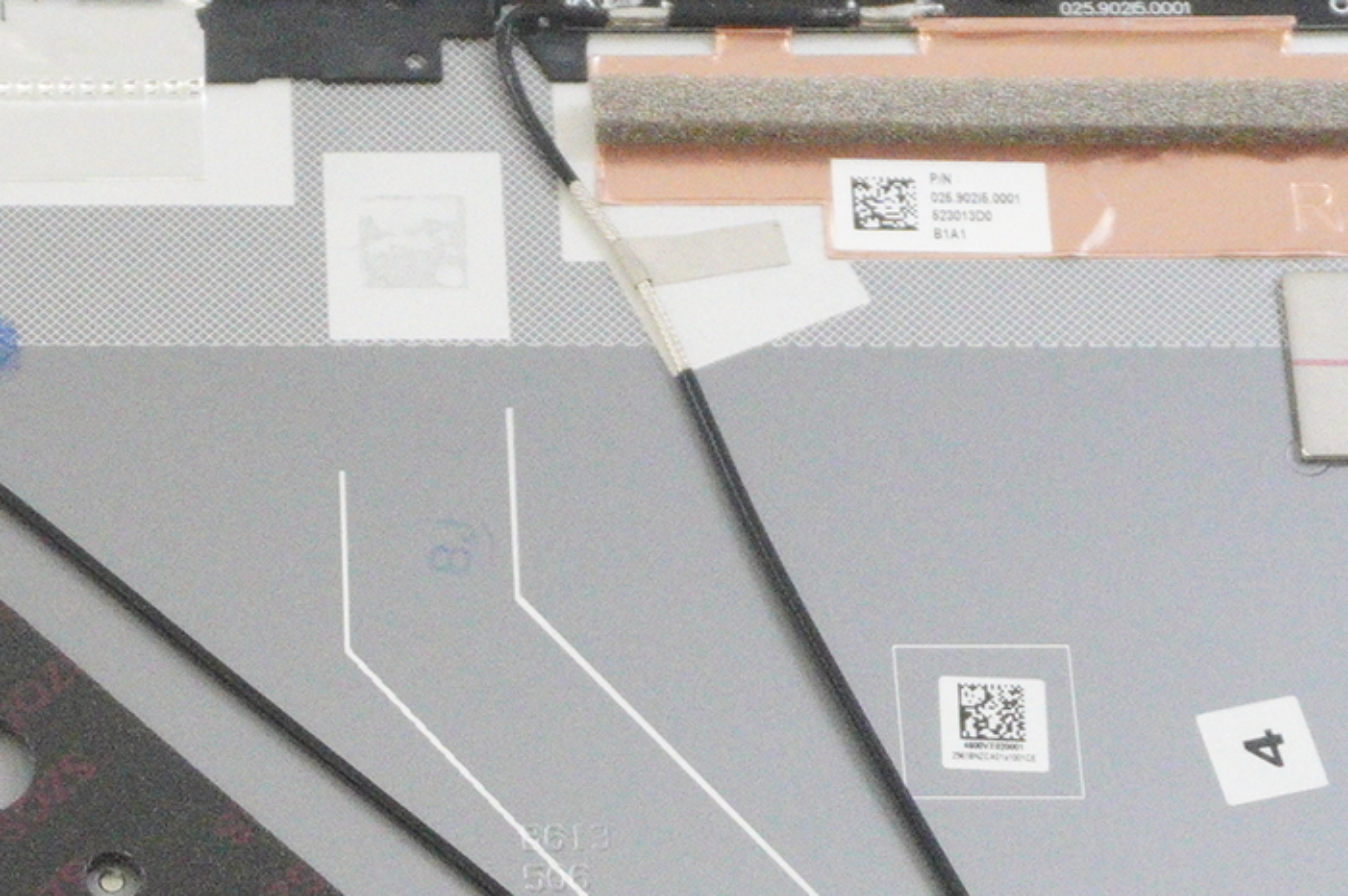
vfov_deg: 9.7
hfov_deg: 14.5
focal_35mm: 139
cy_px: 1127
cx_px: -46
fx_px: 5200
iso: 6400
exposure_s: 1/250
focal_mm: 26
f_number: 5.6
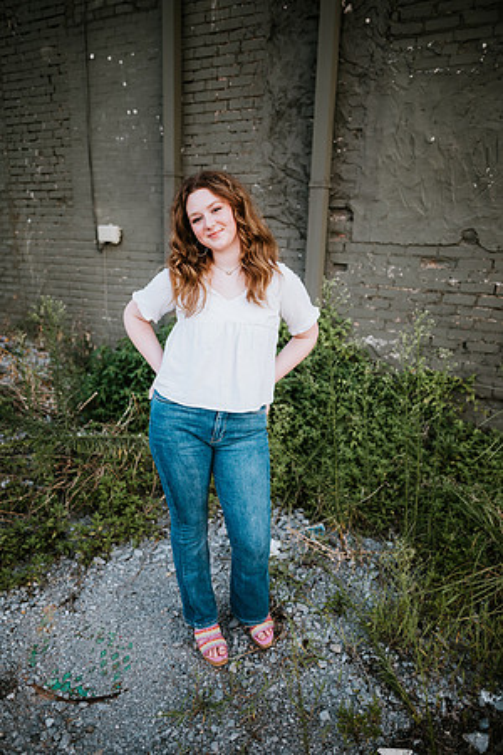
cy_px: 378
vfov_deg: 73.7
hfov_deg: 53.1
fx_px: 503
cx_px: 252
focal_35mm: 24
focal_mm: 24
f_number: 2
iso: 125
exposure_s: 1/400
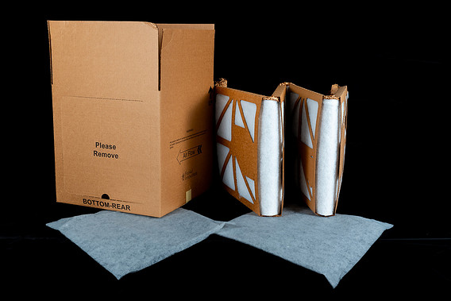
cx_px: 224
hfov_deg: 40.3
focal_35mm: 49
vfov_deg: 27.5
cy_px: 149
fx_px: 614
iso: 160
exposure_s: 1/125
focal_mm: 48
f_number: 8
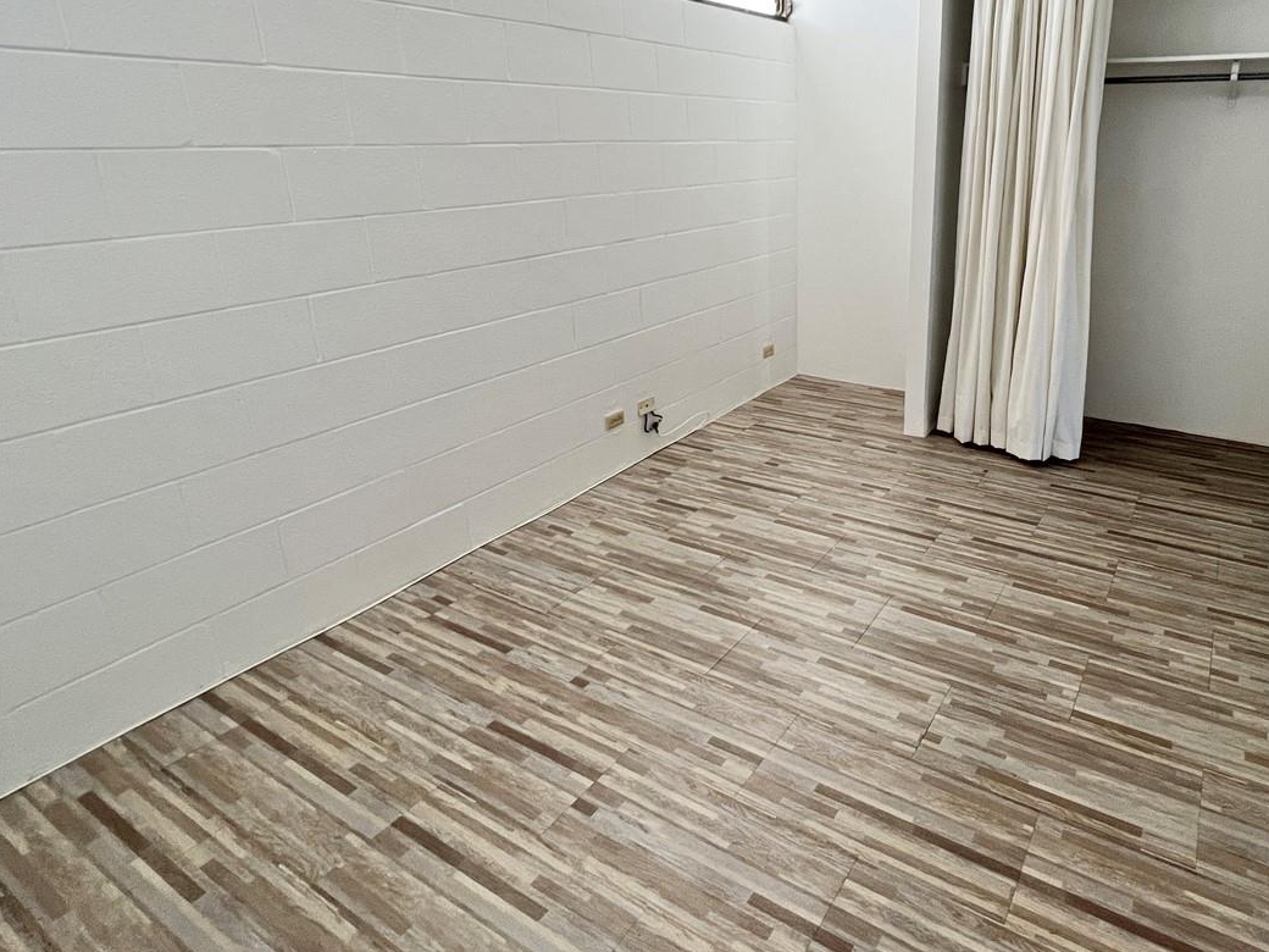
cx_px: 796
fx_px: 733
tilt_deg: -17.0
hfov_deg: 80.2
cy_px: 370
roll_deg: +0.2
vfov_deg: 65.2
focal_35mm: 20
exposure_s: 1/99
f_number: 1.8
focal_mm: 1.57
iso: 200
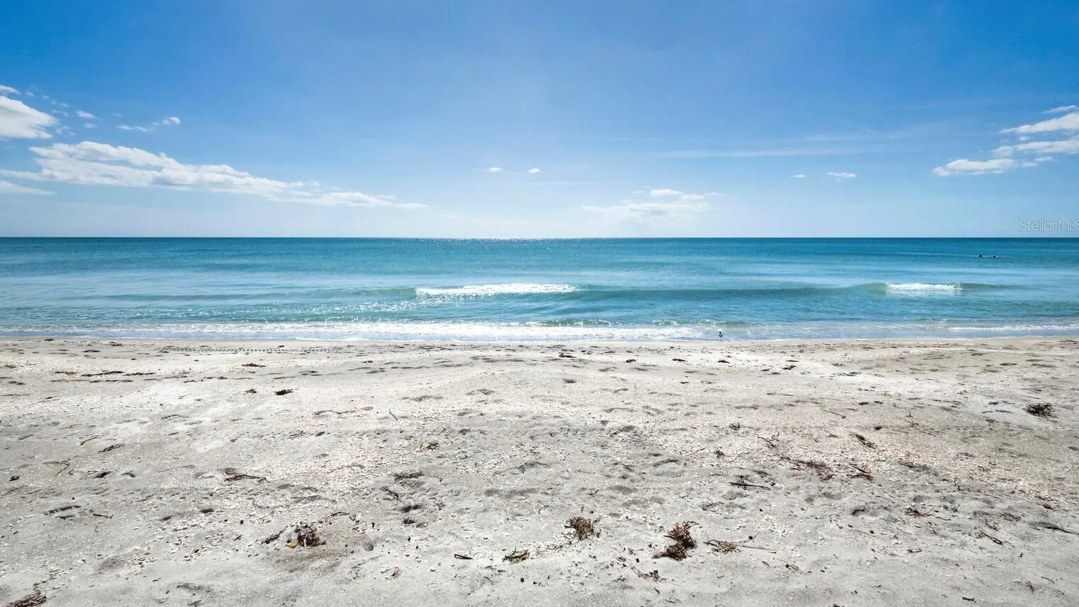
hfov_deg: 99.3
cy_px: 225
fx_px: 458
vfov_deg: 66.0
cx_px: 520
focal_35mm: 16
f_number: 10
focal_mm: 7
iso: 400
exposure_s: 1/2000
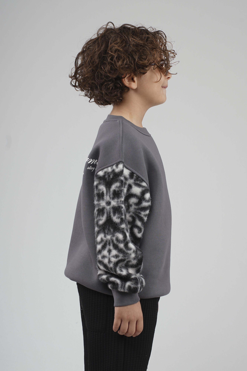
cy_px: 186
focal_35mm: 109
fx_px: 1122
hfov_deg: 12.6
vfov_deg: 18.8
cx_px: 124
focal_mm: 73
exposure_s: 1/160
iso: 80
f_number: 5.6
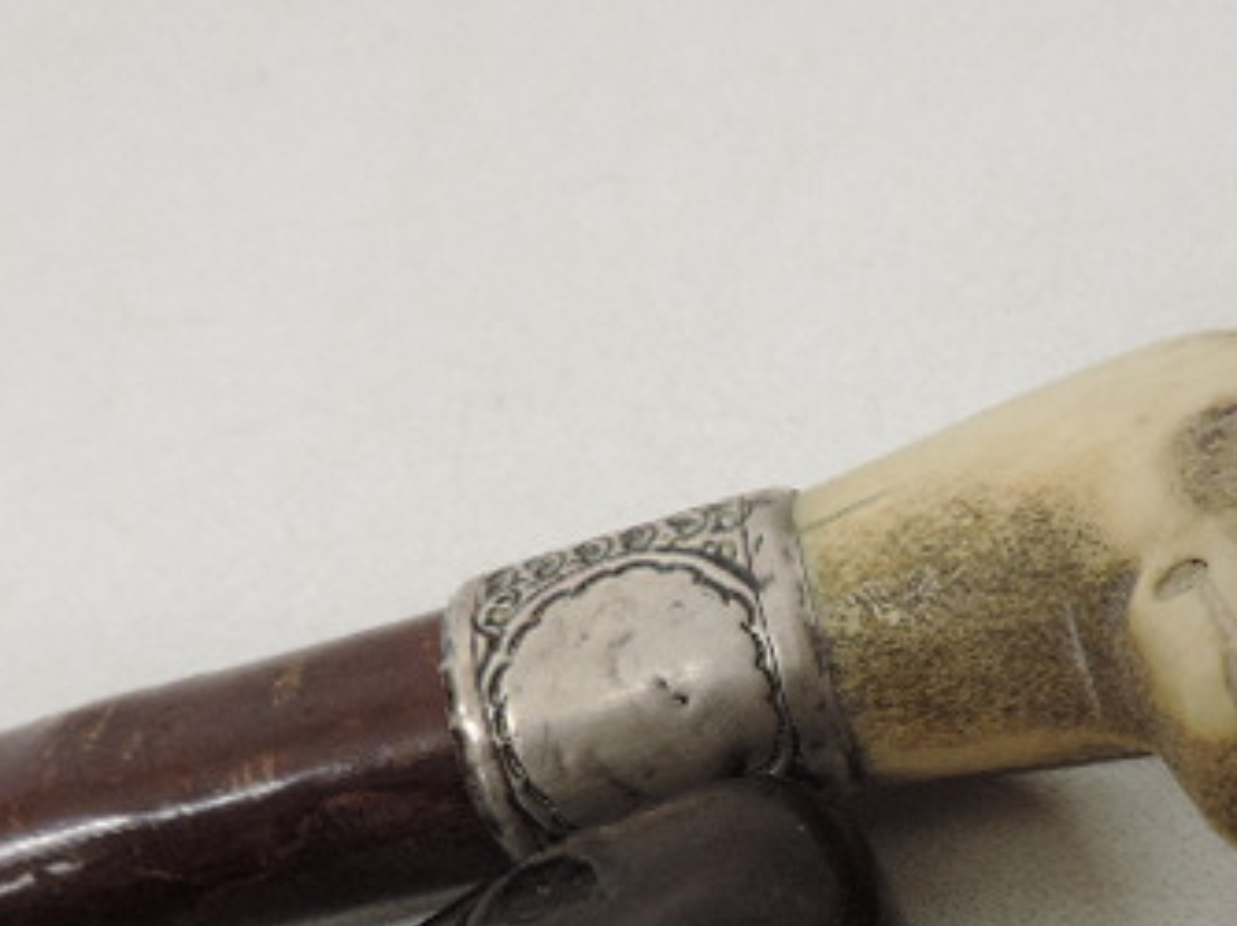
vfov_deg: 30.6
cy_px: 767
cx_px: 833
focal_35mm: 46
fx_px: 1643
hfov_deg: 40.7
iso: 400
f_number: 3
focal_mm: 4.3
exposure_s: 1/20
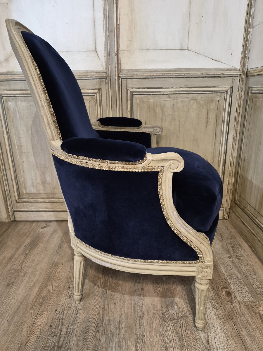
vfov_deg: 73.9
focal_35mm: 23
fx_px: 233
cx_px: 132
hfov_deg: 58.9
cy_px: 176
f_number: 1.8
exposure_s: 1/100
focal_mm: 5.4
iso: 800
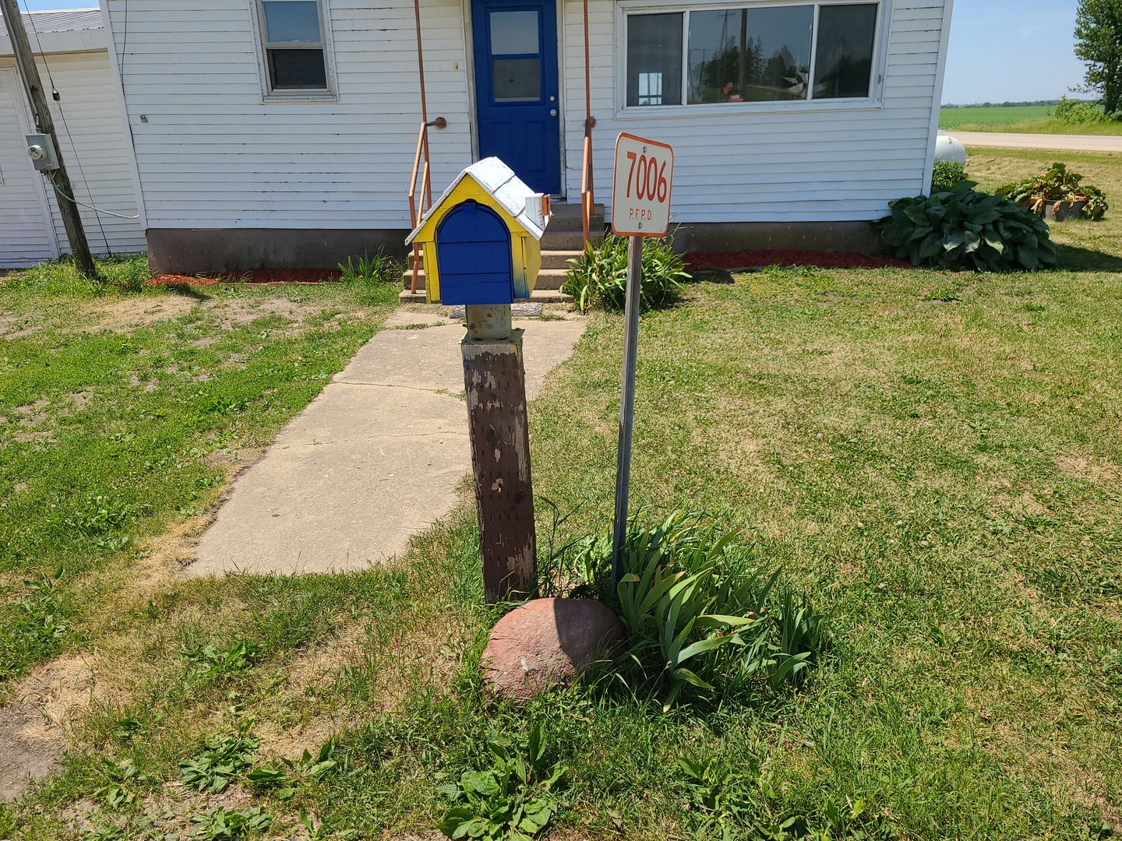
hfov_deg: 67.3
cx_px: 561
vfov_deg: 53.1
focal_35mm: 26
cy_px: 420
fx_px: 843
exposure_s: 1/2352
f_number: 1.8
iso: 40
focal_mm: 5.4
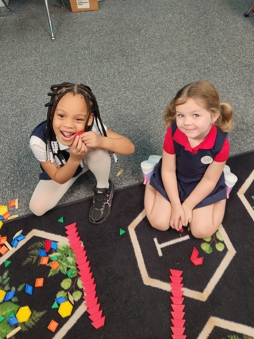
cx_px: 143
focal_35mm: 30
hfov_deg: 46.7
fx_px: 293
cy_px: 119
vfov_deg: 58.9
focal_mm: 5.4
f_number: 1.8
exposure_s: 1/120
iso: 160
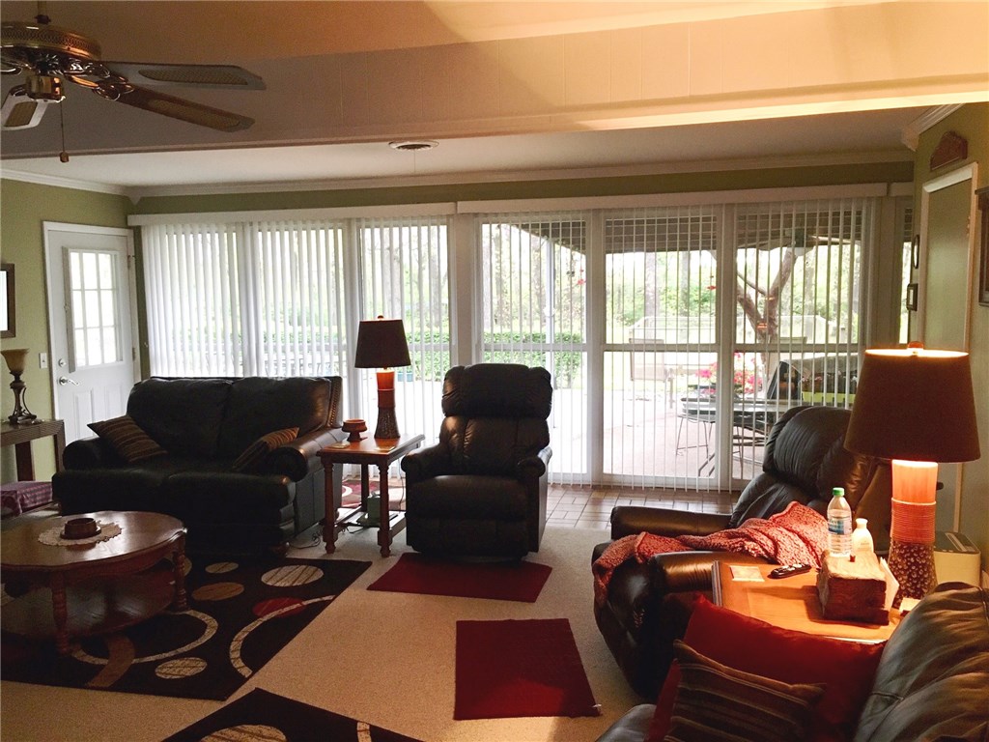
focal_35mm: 29
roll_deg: +0.9
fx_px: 829
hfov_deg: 61.7
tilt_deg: -6.2
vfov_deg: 48.2
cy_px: 371
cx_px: 494
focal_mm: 4.15
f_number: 2.2
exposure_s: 1/30
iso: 125
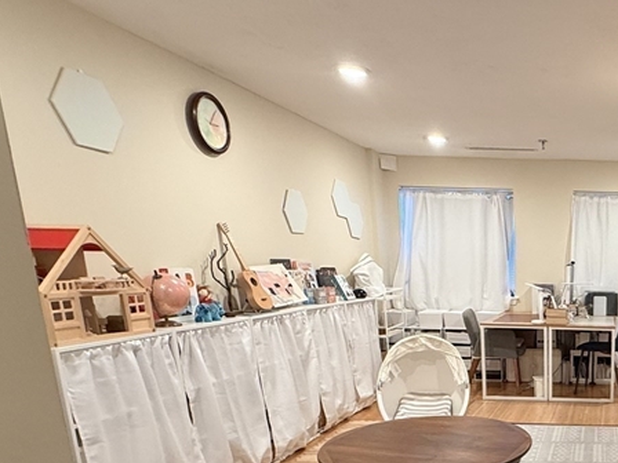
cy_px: 391
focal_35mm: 32
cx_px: 617
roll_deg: +0.3
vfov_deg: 41.6
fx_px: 571
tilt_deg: -12.3
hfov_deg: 47.3
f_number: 2.2
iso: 250
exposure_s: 1/60
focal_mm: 2.22
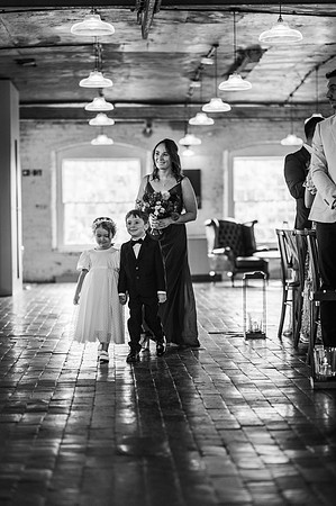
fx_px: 1193
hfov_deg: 16.0
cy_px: 253
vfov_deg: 23.9
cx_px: 168
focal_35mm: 85
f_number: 2
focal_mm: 85
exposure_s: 1/200
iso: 360
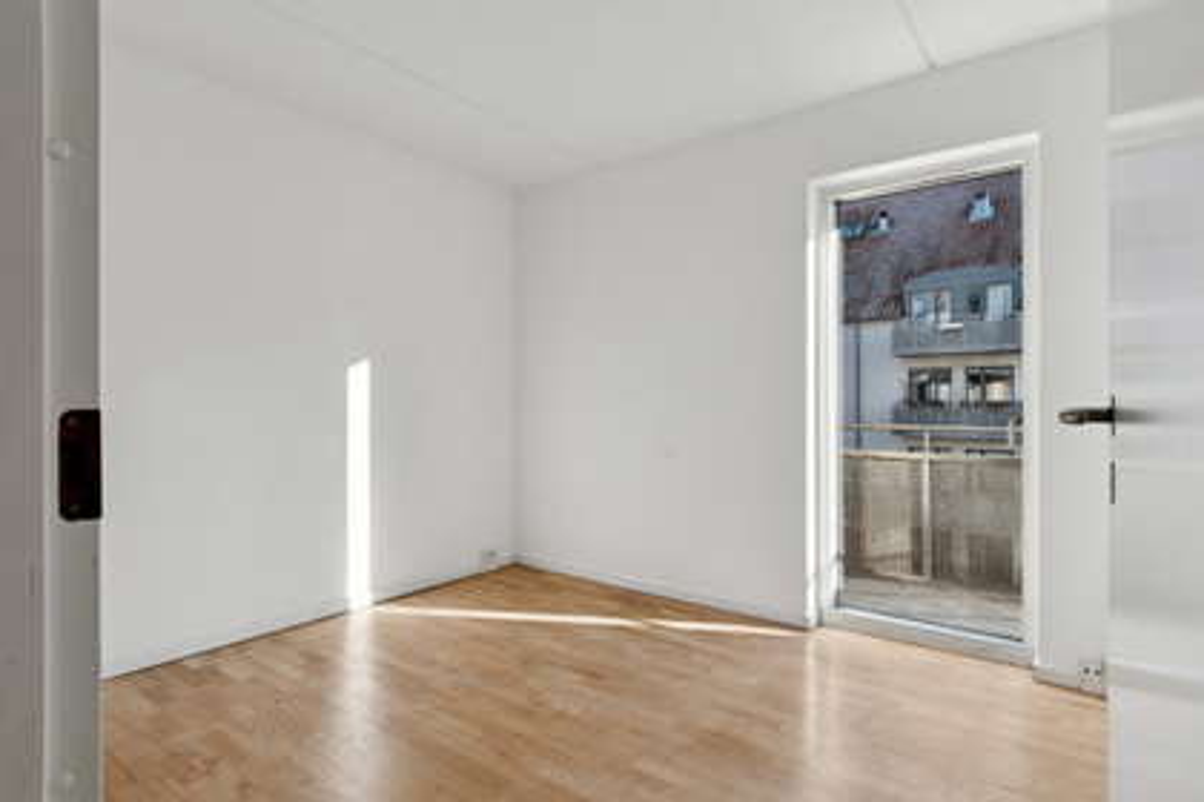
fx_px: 602
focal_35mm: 18
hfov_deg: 90.0
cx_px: 602
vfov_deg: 67.4
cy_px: 401
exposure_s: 1/25
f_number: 10
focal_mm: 12
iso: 200
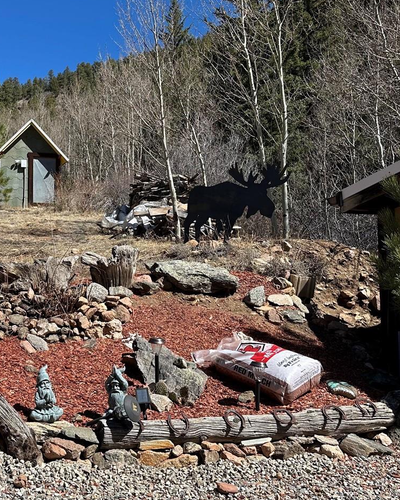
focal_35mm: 40
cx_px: 79
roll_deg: -0.5
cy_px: 227
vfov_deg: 45.7
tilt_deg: +5.7
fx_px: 592
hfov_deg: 36.1
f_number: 1.78
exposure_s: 1/4016
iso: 80
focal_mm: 6.86
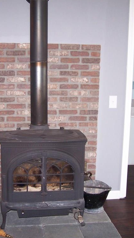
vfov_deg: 37.2
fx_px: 354
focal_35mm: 56
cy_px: 118
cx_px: 57
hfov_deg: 21.4
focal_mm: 6.3
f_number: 2.8
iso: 140
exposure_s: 1/60
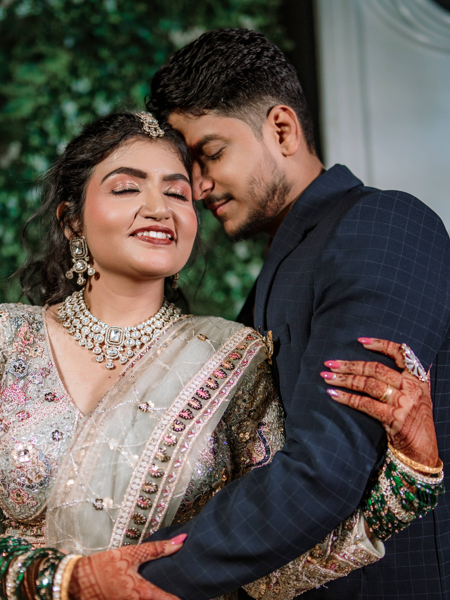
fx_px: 919
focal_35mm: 53
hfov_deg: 27.4
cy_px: 384
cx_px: 176
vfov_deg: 35.9
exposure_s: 1/200
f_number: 1.4
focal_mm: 35
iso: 160
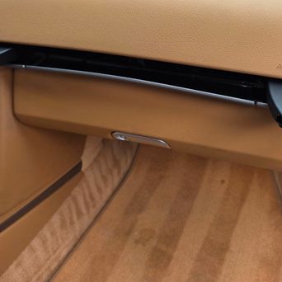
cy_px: 108
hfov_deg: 43.6
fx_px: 350
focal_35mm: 38
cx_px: 172
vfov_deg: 43.6
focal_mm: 6.3
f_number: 1.7
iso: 32
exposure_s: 1/180
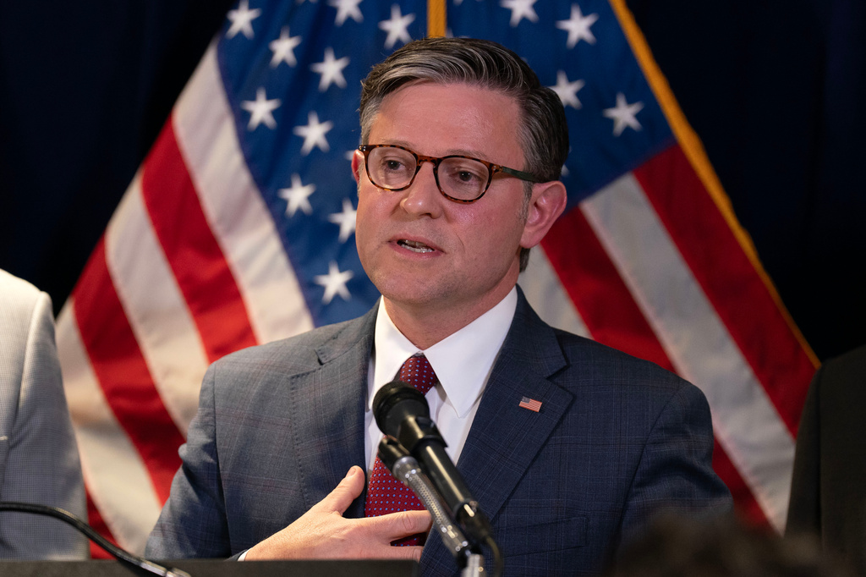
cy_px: 288
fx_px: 4809
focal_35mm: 200
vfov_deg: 6.9
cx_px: 433
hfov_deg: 10.3
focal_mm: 200
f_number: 3.5
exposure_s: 1/400
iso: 2000
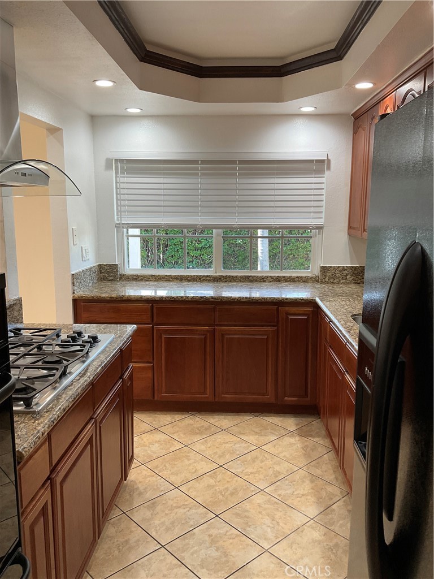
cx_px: 217
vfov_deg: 61.7
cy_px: 290
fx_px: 485
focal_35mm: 29
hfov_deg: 48.2
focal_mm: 3
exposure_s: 1/60
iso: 50
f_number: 1.8
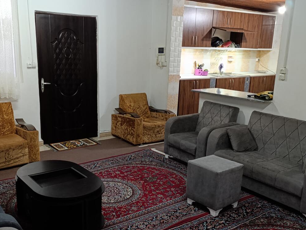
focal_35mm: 37
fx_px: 328
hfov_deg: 50.0
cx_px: 135
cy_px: 136
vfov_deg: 38.6
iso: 1250
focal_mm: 6.14
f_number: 1.6
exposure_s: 1/60
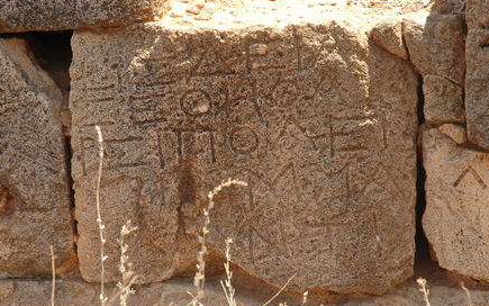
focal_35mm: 108
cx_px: 246
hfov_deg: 19.3
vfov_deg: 12.1
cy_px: 154
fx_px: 1439
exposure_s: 1/50
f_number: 13
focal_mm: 70
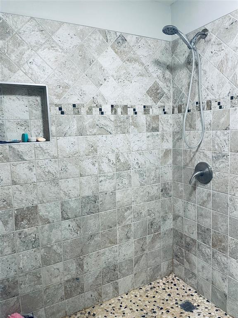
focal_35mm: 26
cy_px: 159
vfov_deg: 67.3
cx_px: 119
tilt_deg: -5.8
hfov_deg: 53.1
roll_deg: +2.7
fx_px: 238
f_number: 1.6
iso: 125
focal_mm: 4.2
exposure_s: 1/60
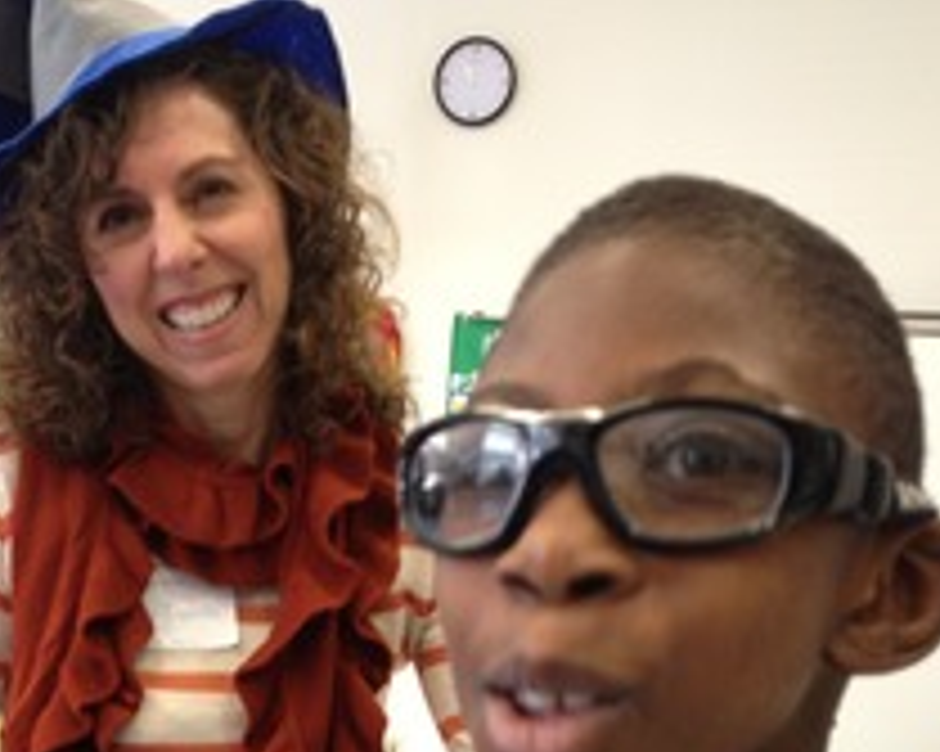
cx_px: 342
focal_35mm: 64
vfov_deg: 22.2
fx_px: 1780
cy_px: 878
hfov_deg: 29.5
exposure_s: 1/20
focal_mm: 4.28
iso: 64
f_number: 2.4
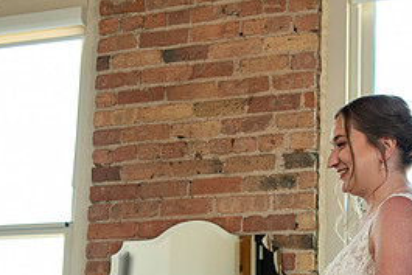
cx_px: 294
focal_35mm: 90
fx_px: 1031
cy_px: 203
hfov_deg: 22.5
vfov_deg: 15.1
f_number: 4
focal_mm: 34
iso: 400
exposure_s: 1/125
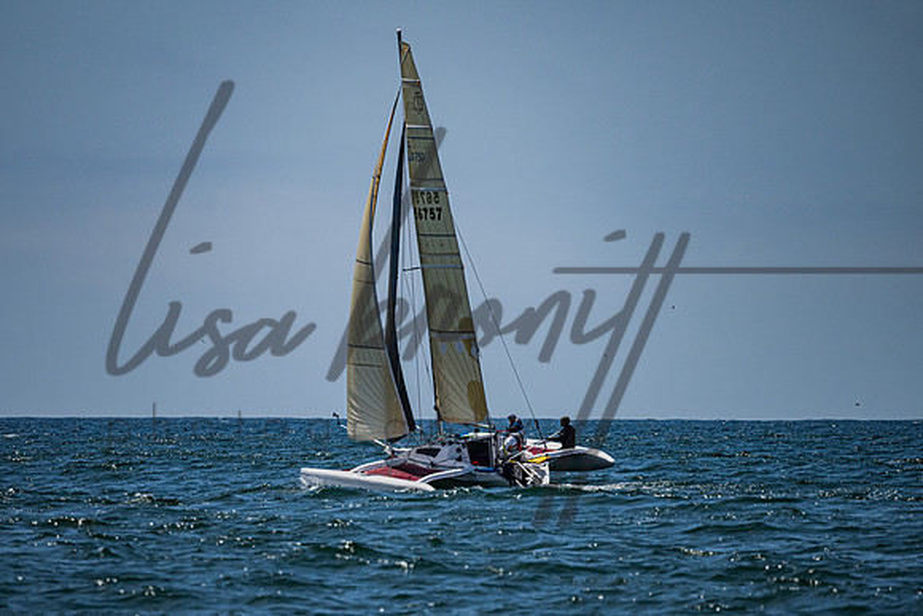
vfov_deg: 3.1
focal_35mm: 441
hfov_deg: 4.7
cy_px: 331
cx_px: 406
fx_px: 11298
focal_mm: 340
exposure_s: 1/5000
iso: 320
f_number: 5.6
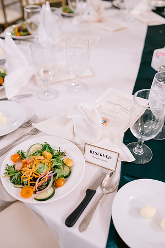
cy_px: 124
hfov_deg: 37.9
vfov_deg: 54.4
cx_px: 82
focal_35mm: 35
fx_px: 241
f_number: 2.8
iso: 1600
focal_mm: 35
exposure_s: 1/125
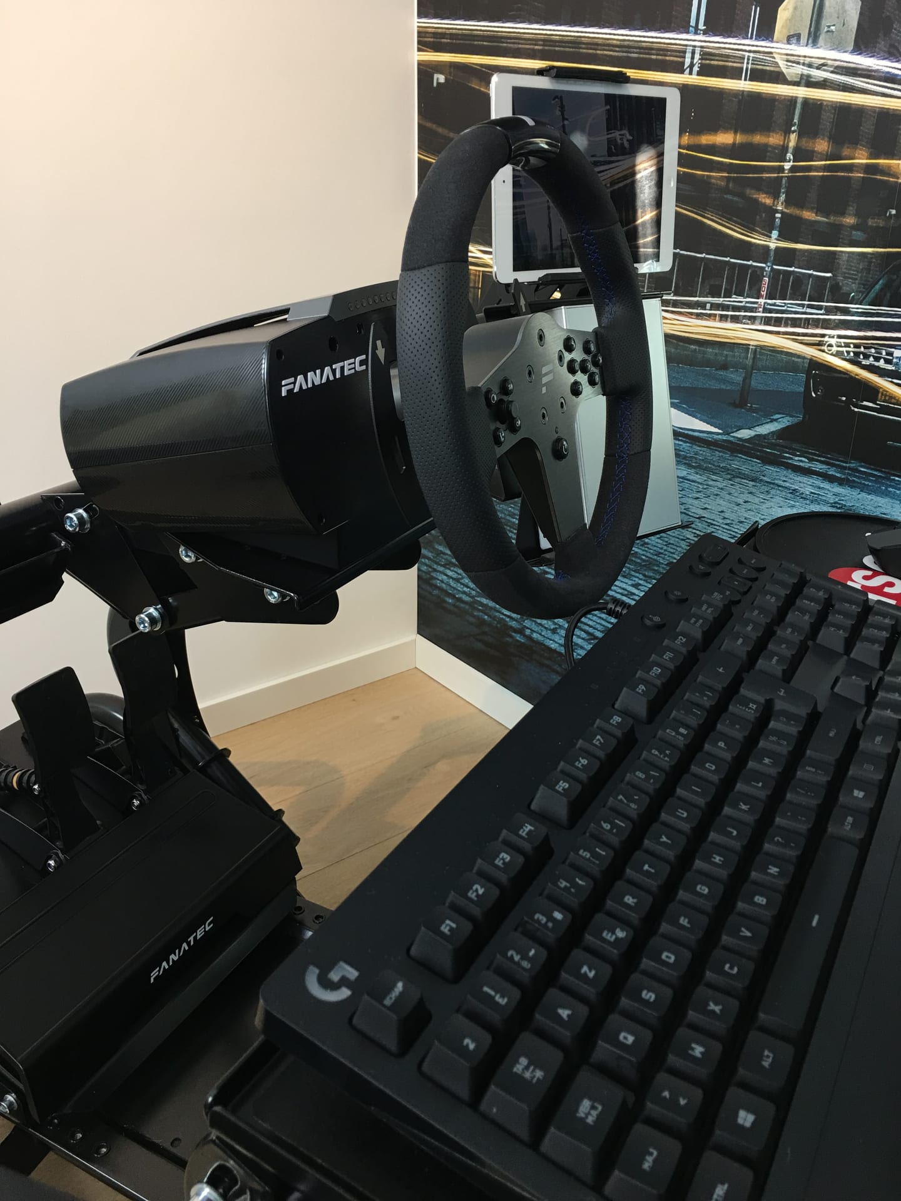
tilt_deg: -23.4
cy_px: 600
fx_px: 1006
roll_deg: -1.4
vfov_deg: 61.7
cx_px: 450
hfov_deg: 48.2
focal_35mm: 29
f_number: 2.2
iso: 50
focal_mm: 4.15
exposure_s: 1/17
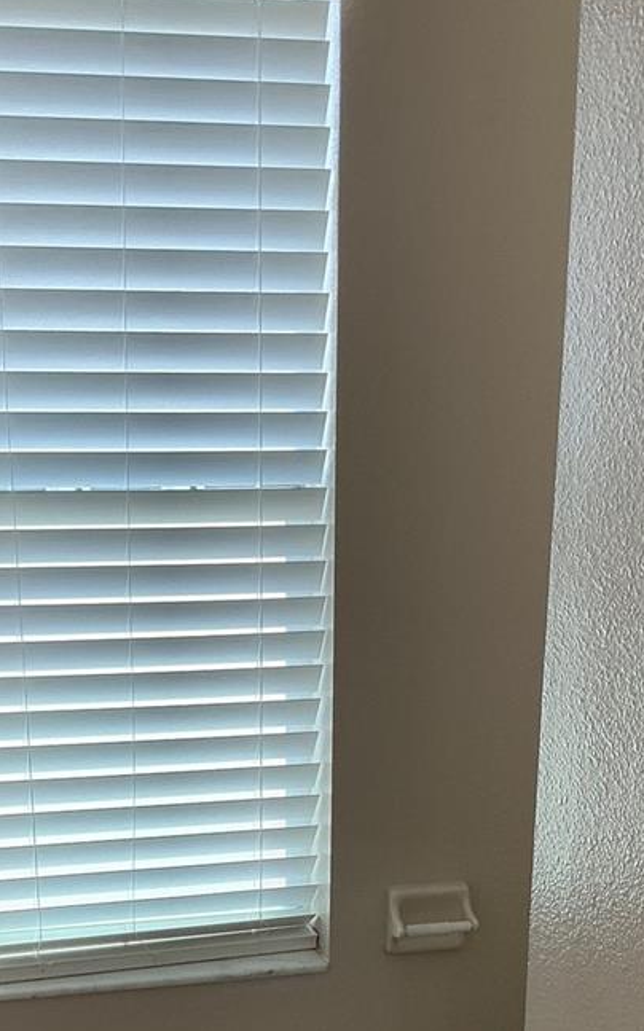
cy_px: 937
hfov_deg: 22.7
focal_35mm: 57
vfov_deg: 33.7
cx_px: 281
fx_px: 1602
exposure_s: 1/120
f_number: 1.8
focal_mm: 3
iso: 50
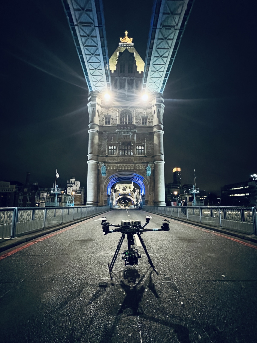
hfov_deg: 89.9
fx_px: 129
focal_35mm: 13
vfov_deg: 106.2
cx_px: 128
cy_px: 172
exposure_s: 1/41
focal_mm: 1.57
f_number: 1.8
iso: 1250
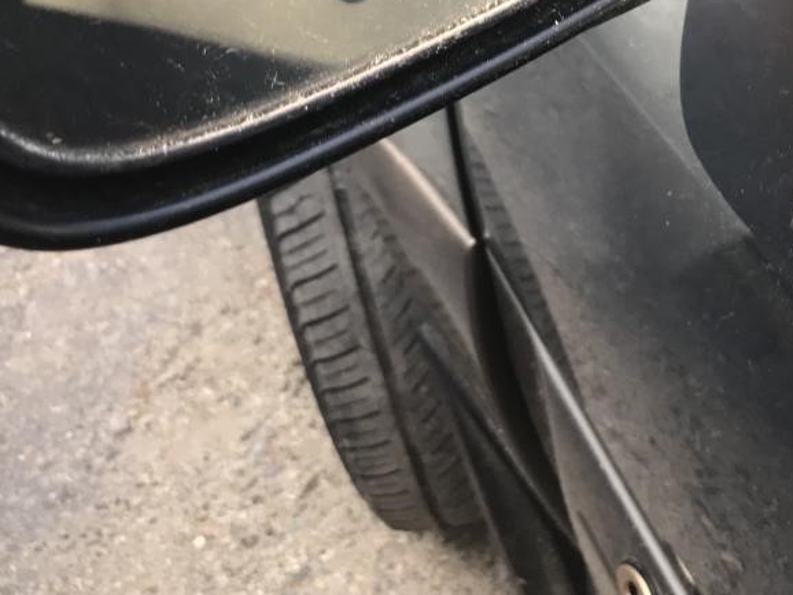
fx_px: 1421
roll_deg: +6.4
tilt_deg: -37.0
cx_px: 680
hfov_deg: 30.1
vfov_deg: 22.9
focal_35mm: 62
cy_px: 25
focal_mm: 3.99
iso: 40
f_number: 1.8
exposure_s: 1/120
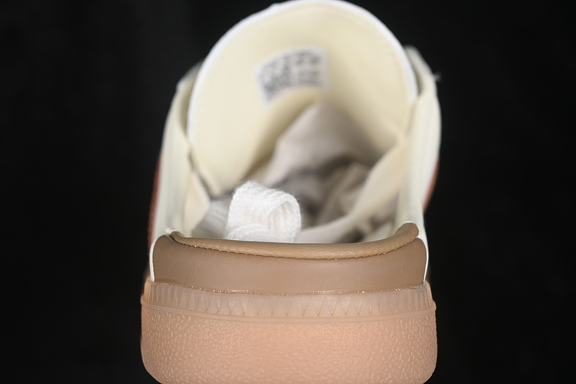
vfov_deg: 18.2
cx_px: 288
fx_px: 1200
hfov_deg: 27.0
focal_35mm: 75
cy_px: 192
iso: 160
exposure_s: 1/80
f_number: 7.1
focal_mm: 50
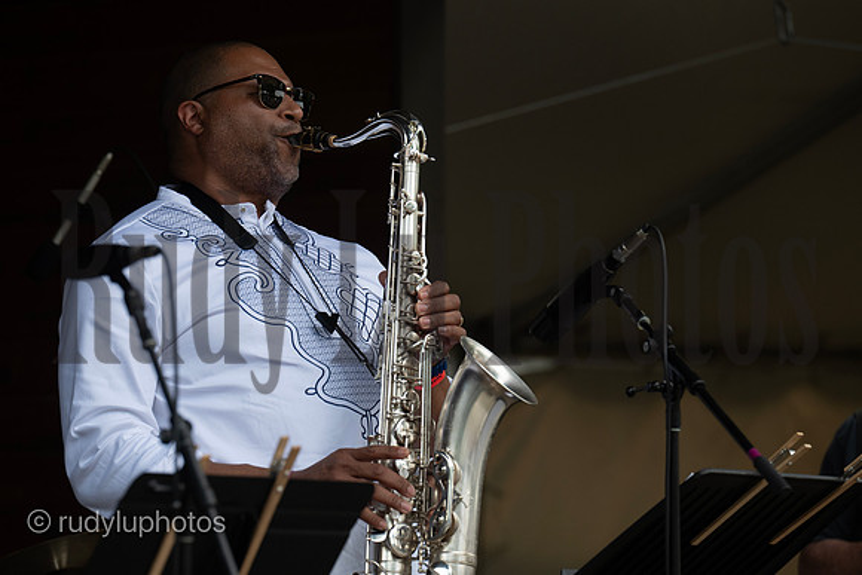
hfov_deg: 10.3
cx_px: 431
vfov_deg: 6.9
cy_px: 288
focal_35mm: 200
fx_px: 4790
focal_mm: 200
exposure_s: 1/1700
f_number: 5
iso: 800
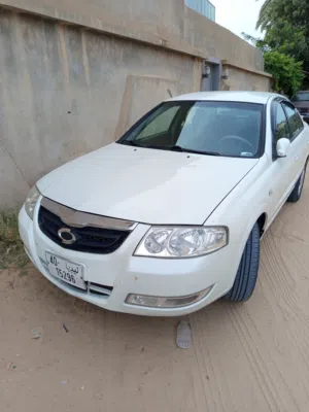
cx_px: 154
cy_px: 206
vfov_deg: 71.6
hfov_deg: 56.8
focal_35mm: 24
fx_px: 286
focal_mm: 5.24
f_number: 1.7
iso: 51
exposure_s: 1/226
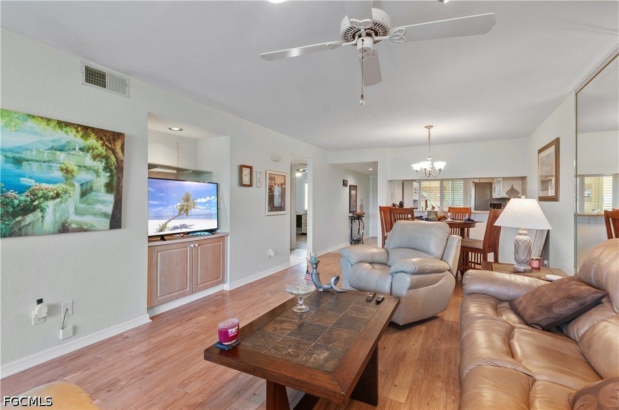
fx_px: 258
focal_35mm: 15
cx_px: 310
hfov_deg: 100.5
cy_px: 205
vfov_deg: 77.1
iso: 200
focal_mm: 10
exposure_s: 1
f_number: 8
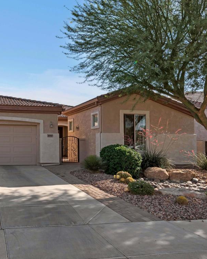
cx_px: 52
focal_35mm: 27
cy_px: 129
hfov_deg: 51.0
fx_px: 207
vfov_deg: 64.1
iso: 250
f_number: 13
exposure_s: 1/200
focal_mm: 19
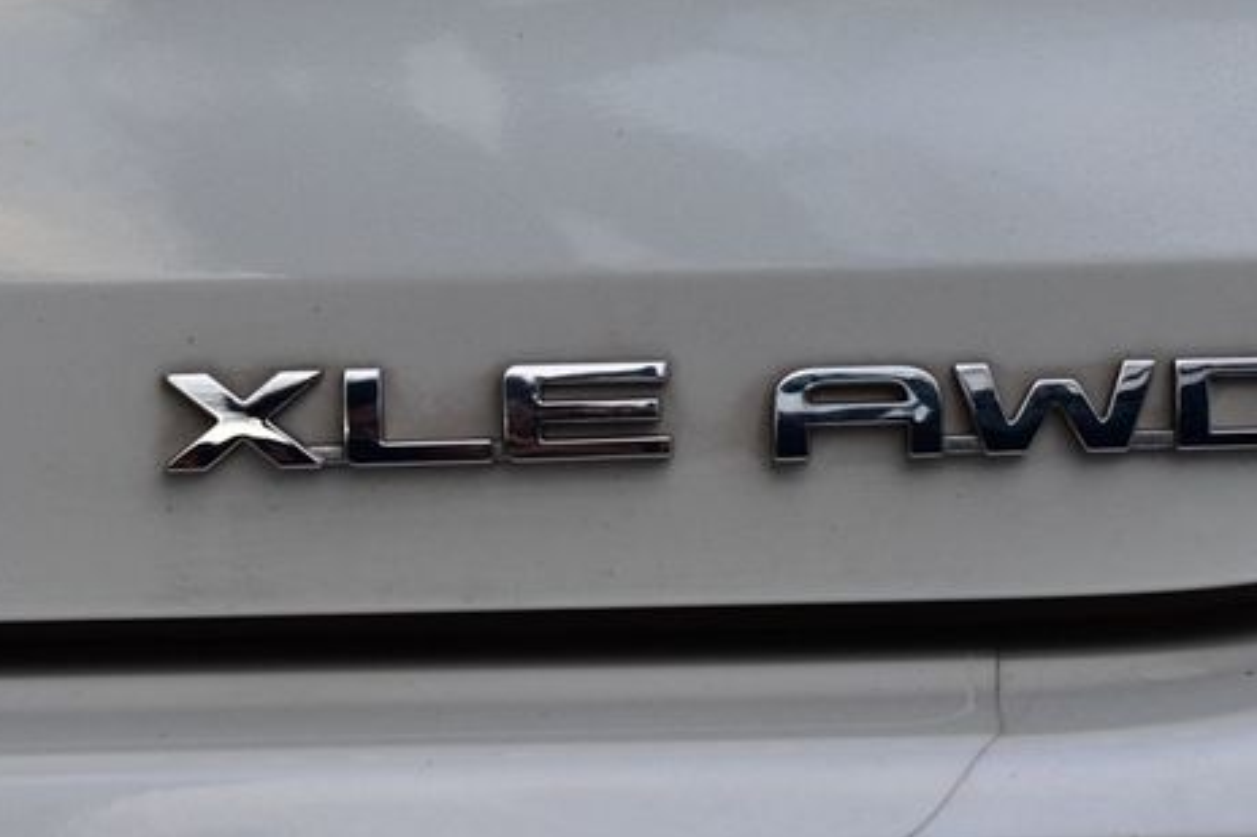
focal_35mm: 114
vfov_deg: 12.0
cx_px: 761
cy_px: 336
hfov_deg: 18.0
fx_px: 3968
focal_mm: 55
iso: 400
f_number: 8
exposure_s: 1/50
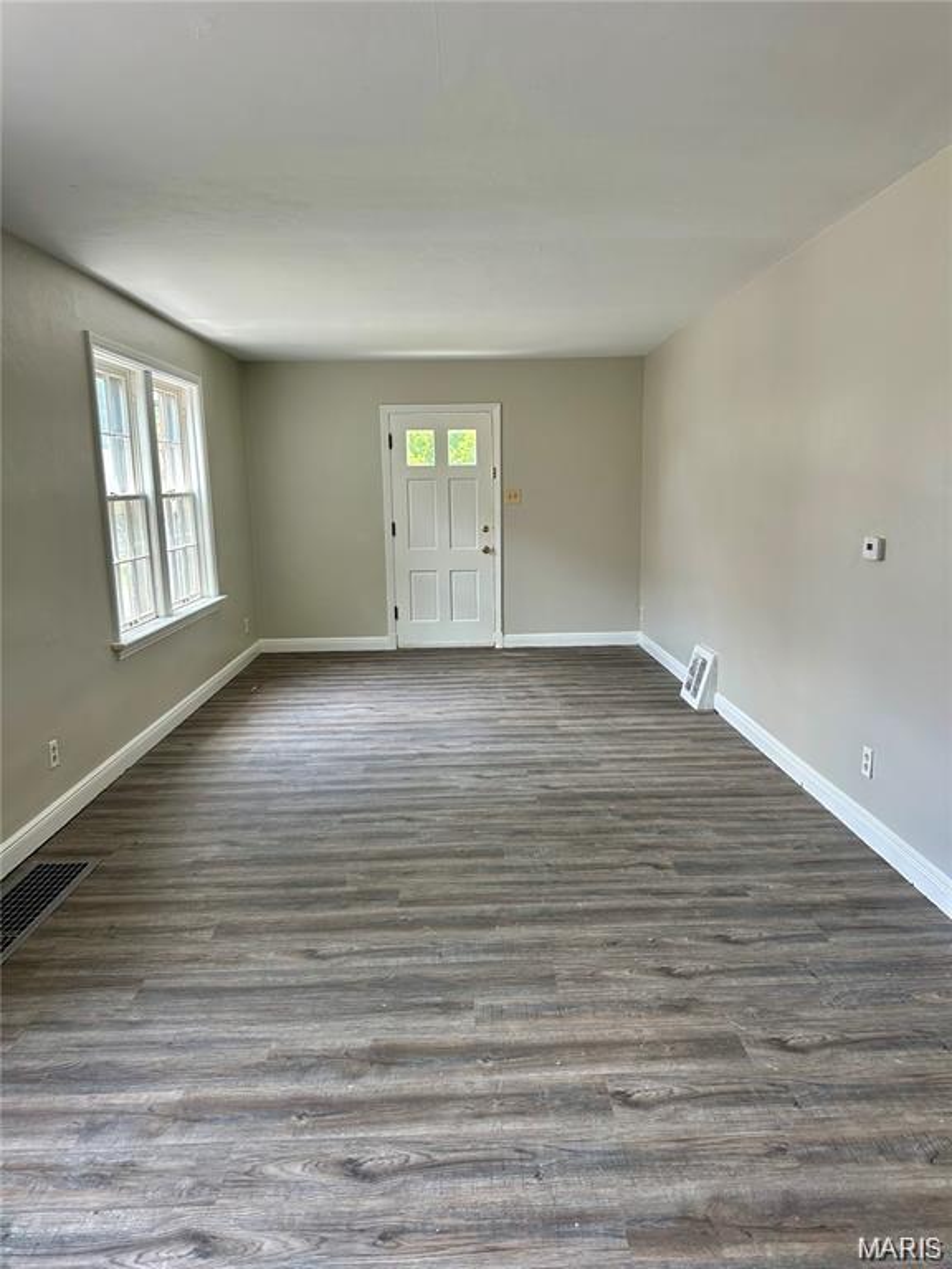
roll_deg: +1.2
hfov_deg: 56.8
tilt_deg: -7.8
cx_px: 476
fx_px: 880
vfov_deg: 71.6
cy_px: 634
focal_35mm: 24
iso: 100
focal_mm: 6.86
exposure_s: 1/120
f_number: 1.78
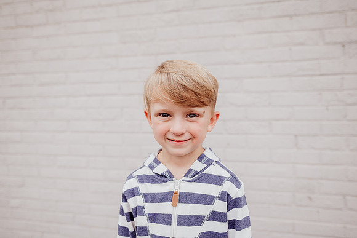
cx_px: 178
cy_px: 119
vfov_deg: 53.2
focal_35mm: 24
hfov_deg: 73.7
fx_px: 238
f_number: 2.5
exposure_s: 1/200
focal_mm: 24
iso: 200
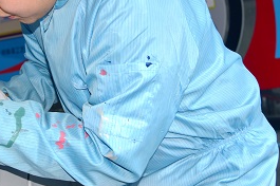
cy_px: 41
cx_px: 49
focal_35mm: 68
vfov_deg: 19.8
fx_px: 528
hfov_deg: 28.9
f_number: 4
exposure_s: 1/60
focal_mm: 30
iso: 200
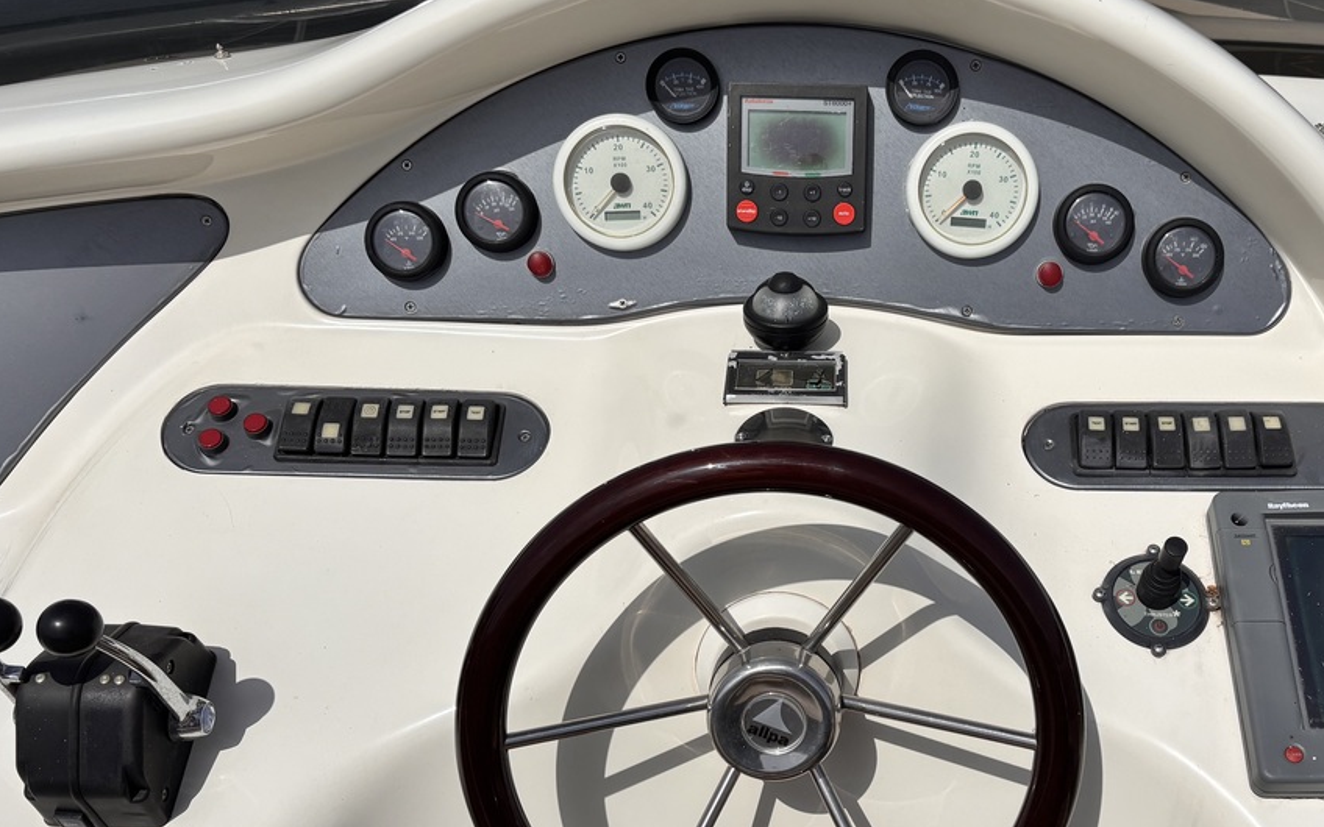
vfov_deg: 32.7
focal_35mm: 39
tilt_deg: -35.9
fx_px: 1407
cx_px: 829
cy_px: 493
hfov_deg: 49.9
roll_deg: -1.2
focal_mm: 5.96
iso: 50
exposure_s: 1/13889
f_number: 1.6
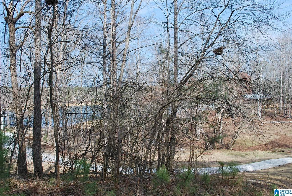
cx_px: 146
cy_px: 98
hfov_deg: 57.2
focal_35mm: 33
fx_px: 268
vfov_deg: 40.1
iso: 100
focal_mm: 22
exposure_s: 1/200
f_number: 7.1
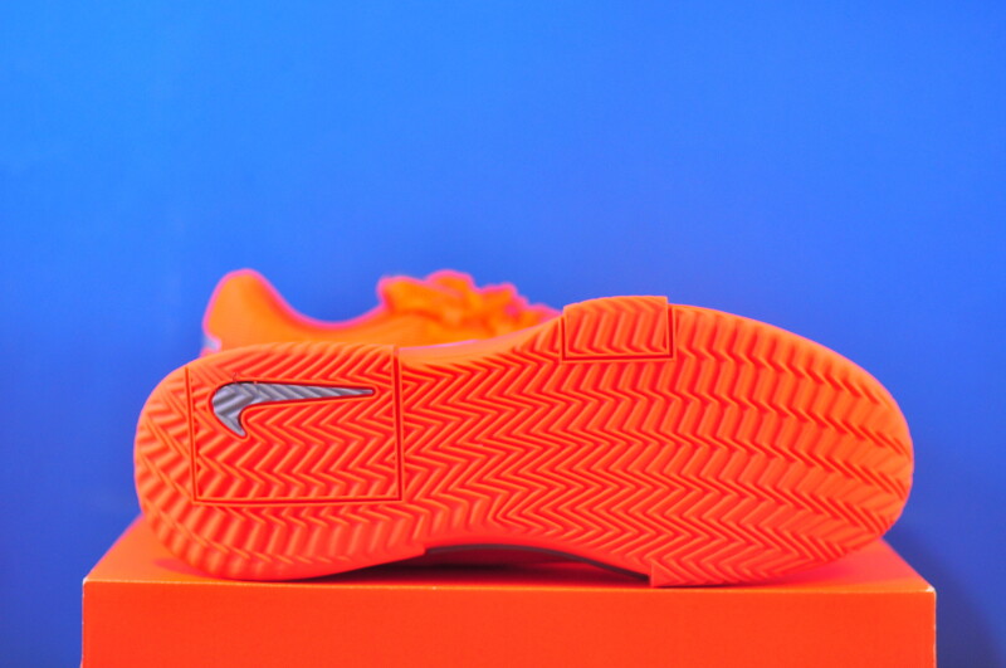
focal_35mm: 75
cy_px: 334
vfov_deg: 18.1
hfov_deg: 27.0
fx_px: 2093
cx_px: 503
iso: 250
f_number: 2
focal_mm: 50
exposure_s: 1/320
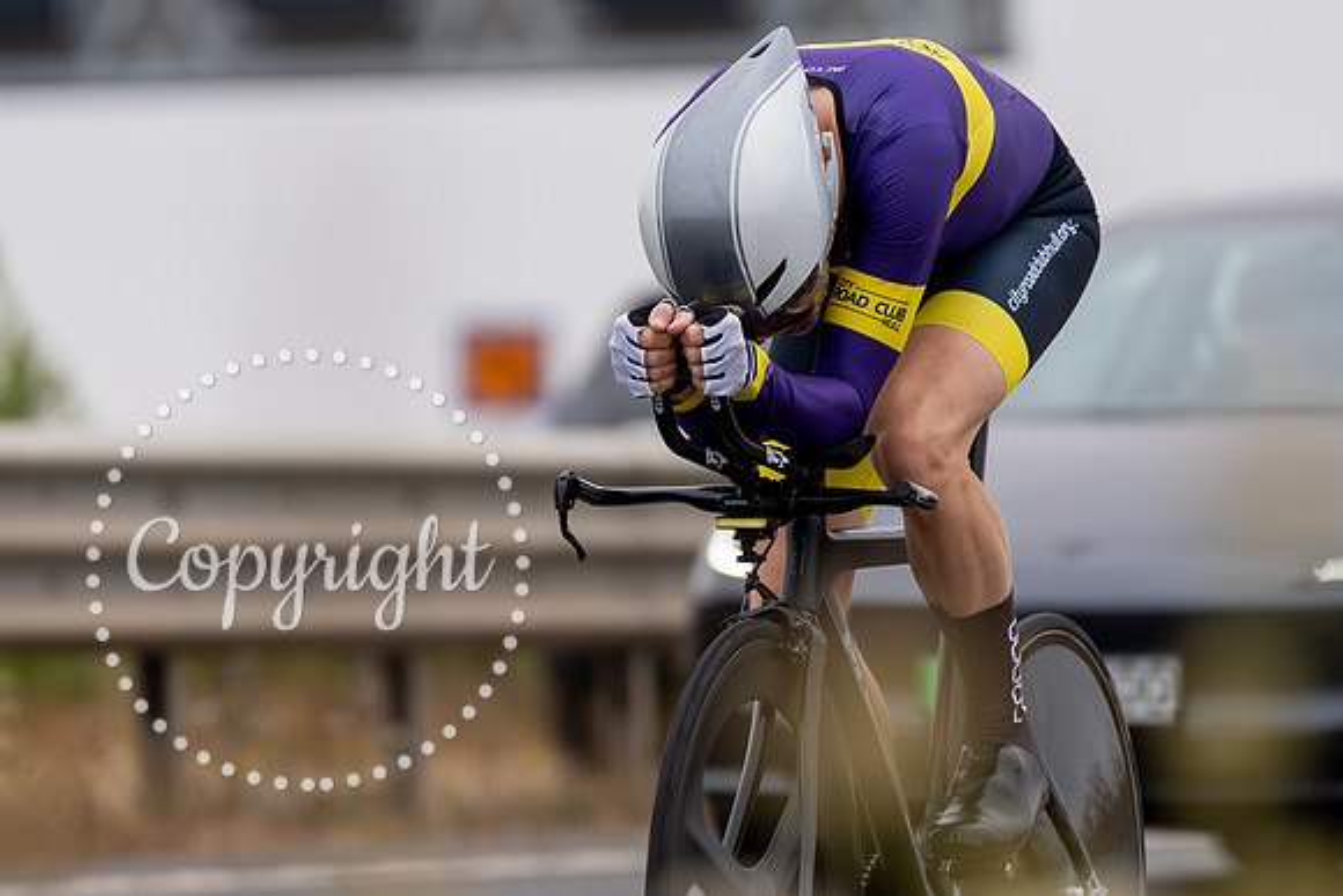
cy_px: 476
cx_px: 631
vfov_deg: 2.6
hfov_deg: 3.9
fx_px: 19742
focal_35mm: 529
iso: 100
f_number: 2.8
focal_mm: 200
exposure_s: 1/800
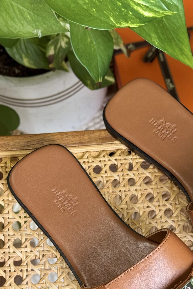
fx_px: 643
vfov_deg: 25.2
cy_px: 190
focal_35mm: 80
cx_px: 165
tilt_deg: -74.7
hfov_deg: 16.9
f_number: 1.78
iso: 80
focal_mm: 6.76
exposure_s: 1/100
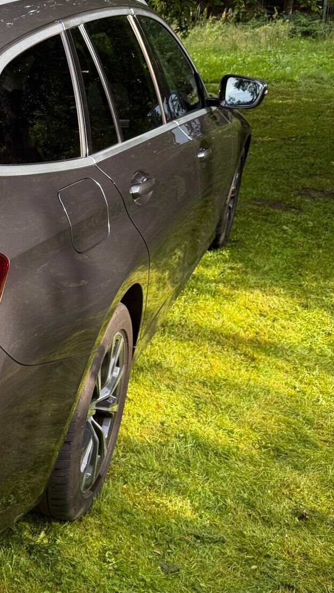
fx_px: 724
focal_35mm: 46
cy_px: 313
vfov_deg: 44.6
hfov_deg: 22.2
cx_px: -142
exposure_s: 1/689
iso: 100
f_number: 1.78
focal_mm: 6.76
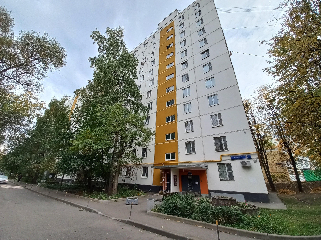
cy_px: 120
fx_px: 121
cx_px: 160
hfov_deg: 106.2
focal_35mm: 13
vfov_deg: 89.9
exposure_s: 1/304
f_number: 2.2
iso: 40
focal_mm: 1.42
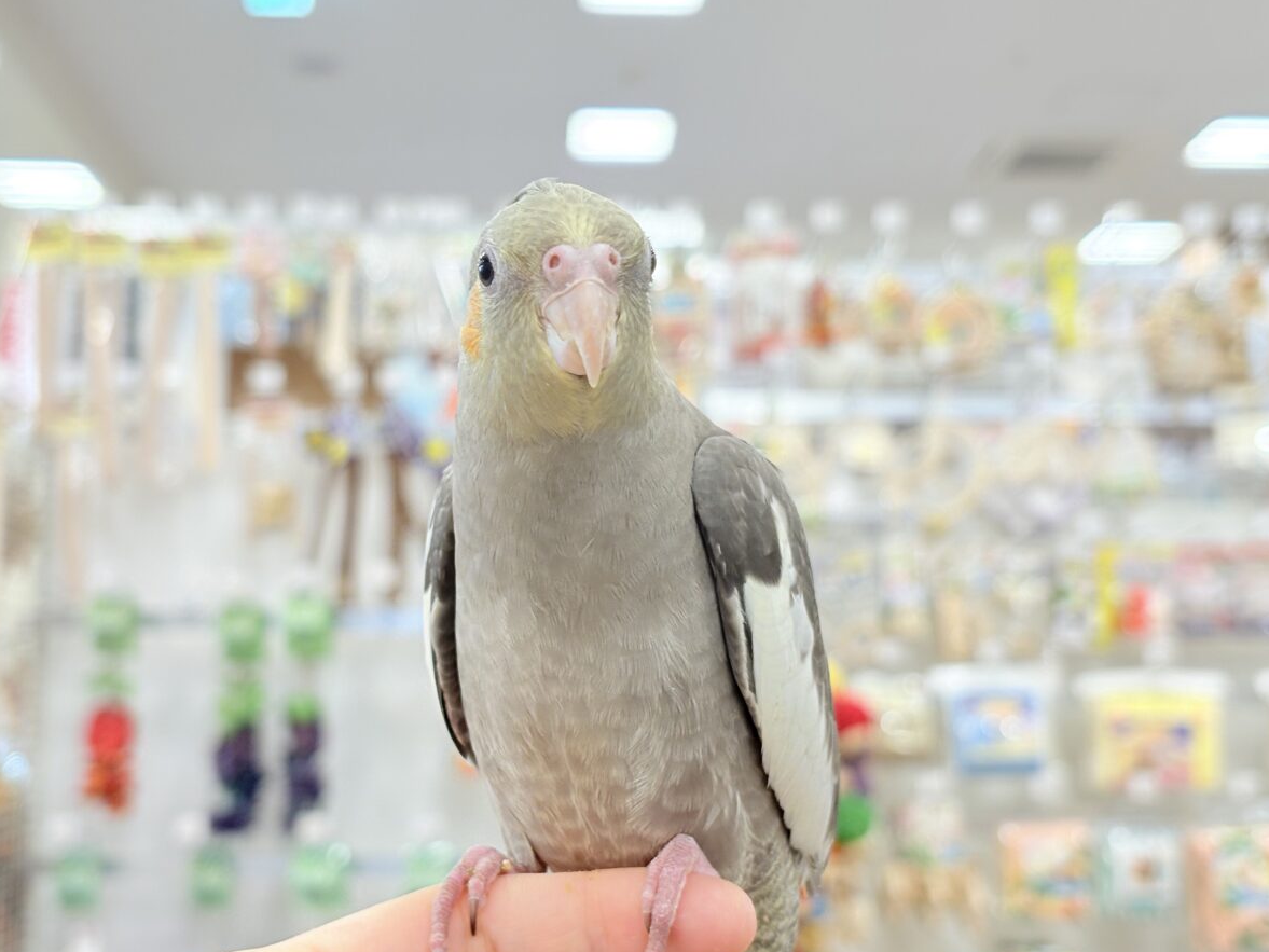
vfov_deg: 27.5
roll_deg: +0.7
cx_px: 625
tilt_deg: +8.5
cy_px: 481
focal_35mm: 53
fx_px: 1943
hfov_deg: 36.2
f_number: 1.6
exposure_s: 1/50
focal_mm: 5.96
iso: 50
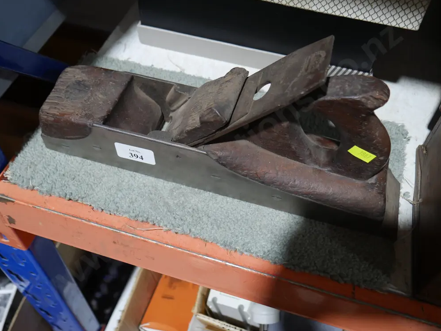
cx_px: 216
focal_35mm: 35
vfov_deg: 40.7
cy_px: 167
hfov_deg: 52.6
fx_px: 446
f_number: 4
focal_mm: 17
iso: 640
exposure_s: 1/60
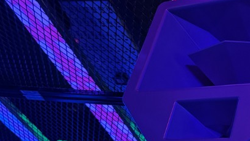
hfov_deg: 30.2
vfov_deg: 18.2
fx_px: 437
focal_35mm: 66
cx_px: 235
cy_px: 76
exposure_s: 1/30
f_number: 1.78
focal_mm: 6.76
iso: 1000
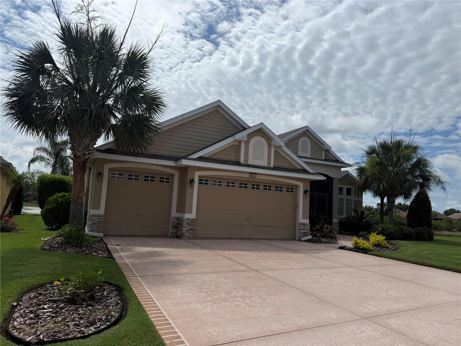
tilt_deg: +6.4
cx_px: 230
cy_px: 173
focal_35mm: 24
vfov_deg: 56.8
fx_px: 320
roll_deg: -4.3
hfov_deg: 71.6
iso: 80
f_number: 1.78
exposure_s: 1/11905
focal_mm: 6.76
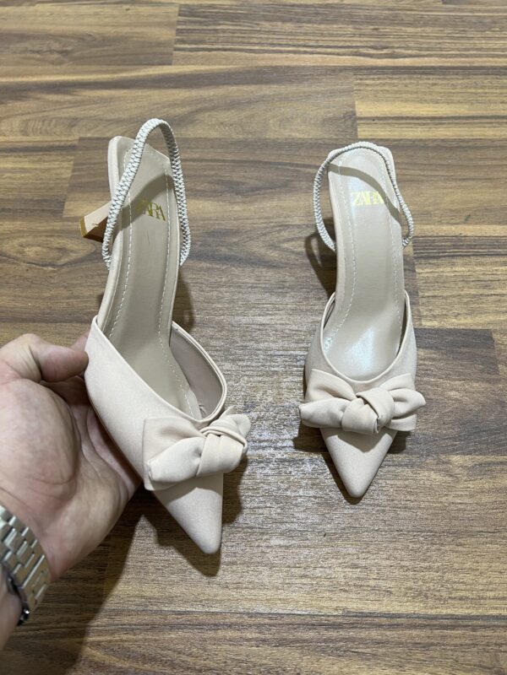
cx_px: 254
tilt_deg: -64.9
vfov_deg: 67.3
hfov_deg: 53.1
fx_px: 508
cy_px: 338
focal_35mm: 26
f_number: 1.5
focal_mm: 5.7
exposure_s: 1/50
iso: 100
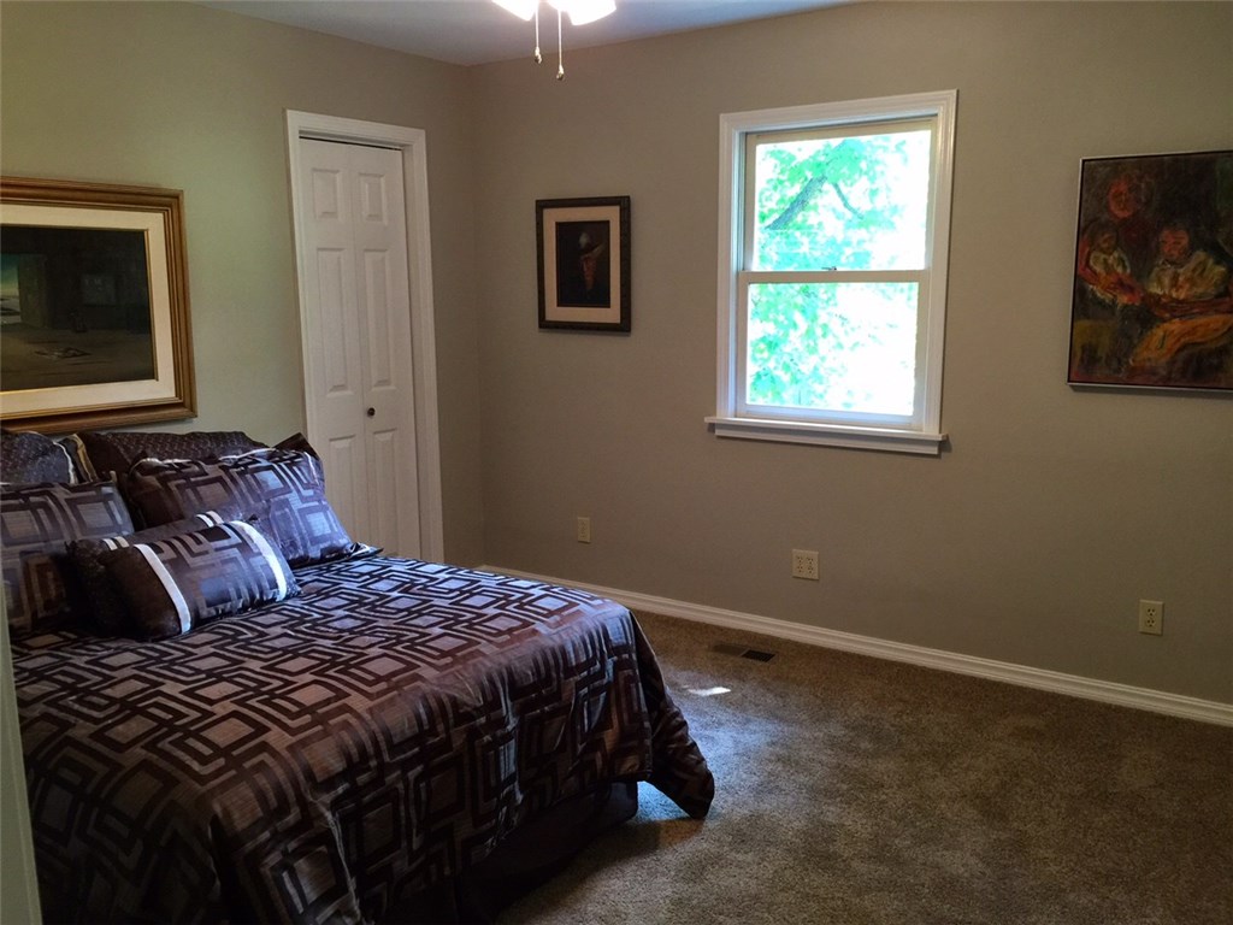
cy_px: 462
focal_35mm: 29
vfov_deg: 48.2
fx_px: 1033
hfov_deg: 61.7
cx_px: 616
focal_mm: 4.15
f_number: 2.2
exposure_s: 1/15
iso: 80
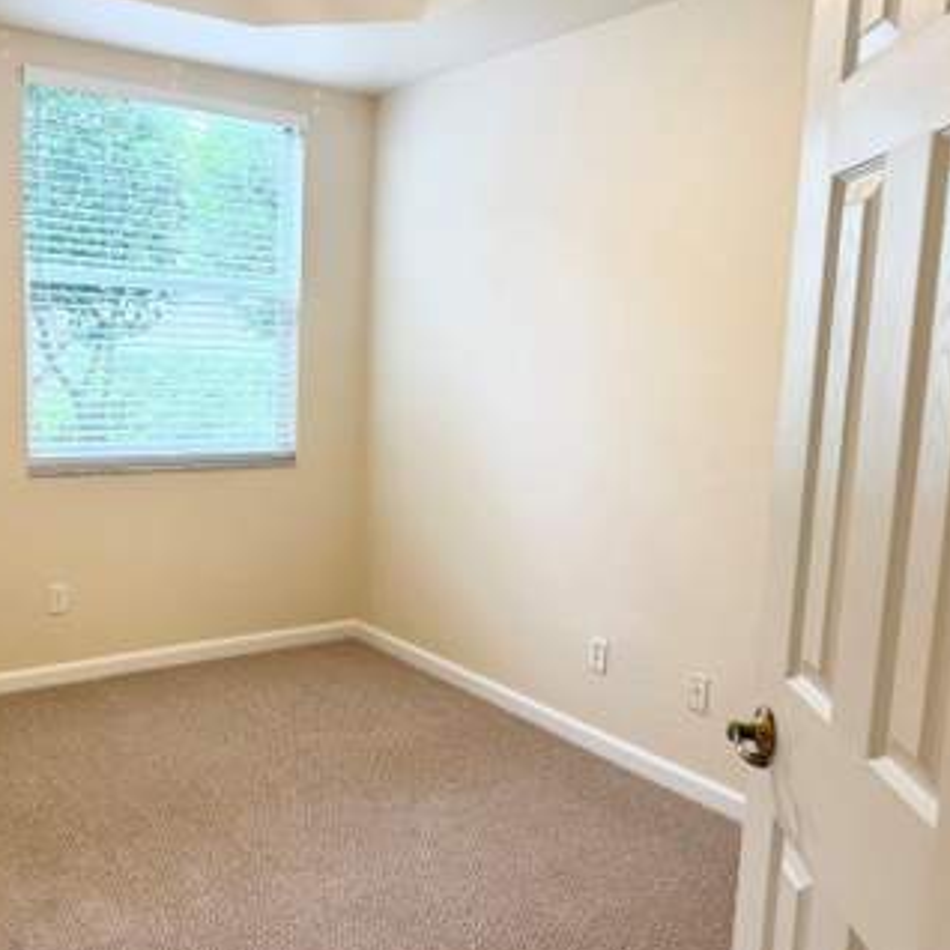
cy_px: 481
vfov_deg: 51.1
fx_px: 994
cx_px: 344
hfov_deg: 50.5
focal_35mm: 32
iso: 100
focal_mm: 6.76
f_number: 1.78
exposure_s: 1/60
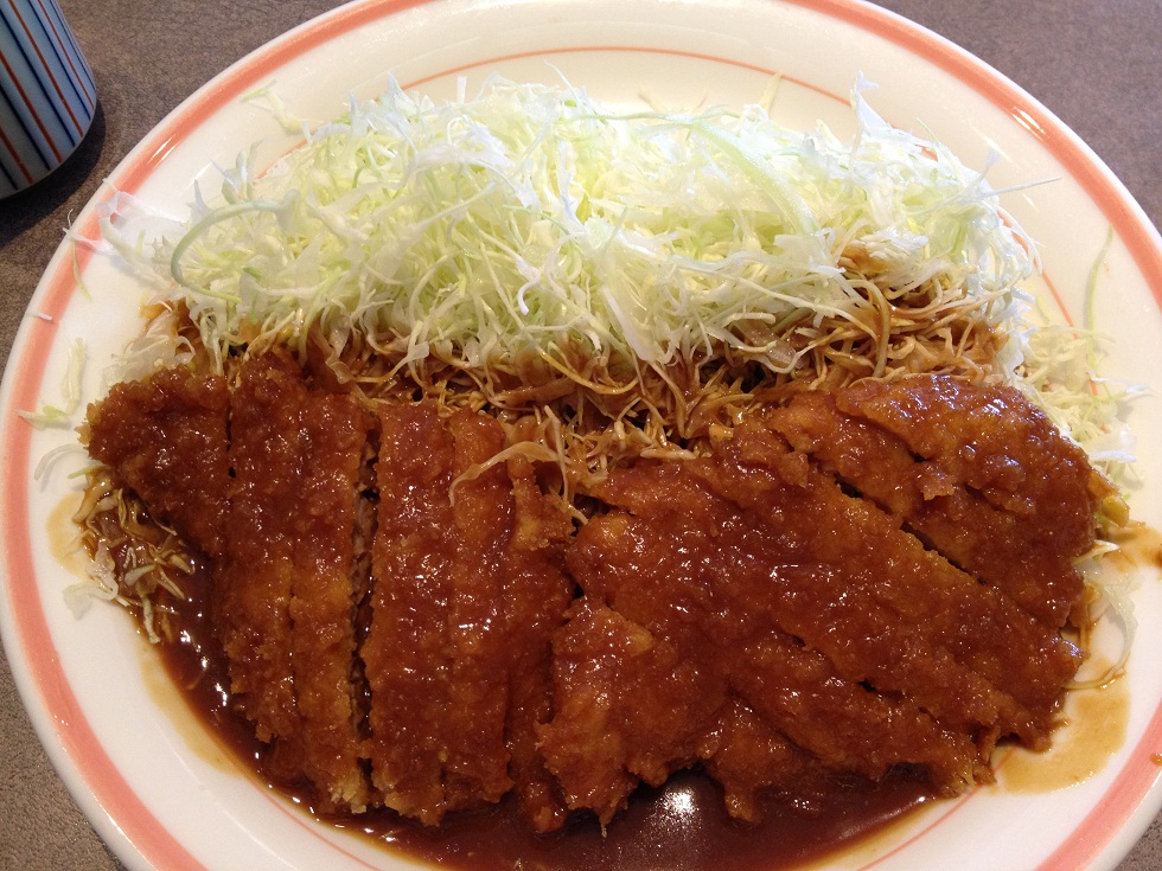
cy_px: 436
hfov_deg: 52.6
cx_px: 581
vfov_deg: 40.7
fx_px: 1175
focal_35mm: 35
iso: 125
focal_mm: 4.28
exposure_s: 1/20
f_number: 2.4
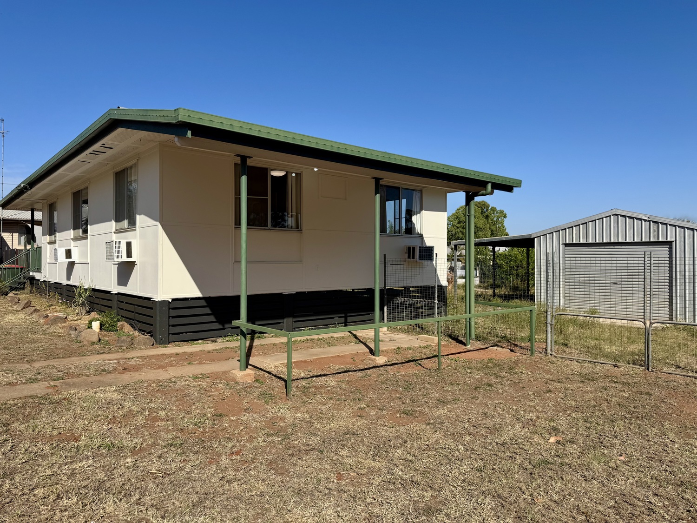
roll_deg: +0.9
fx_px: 483
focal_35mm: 24
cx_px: 348
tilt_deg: +2.1
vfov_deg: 56.8
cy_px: 262
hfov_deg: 71.6
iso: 80
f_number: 1.78
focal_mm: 6.76
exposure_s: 1/5348
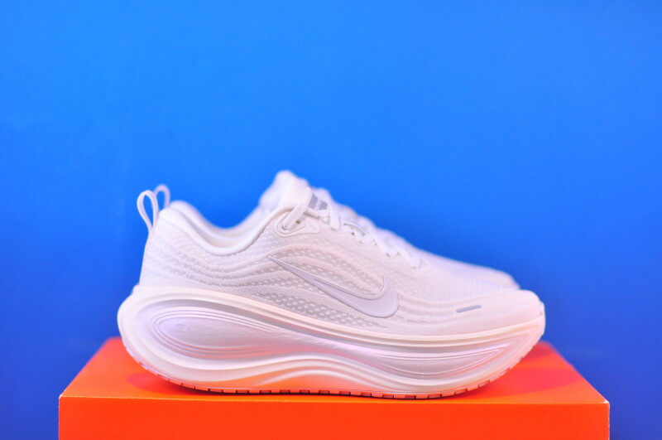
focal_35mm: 75
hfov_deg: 27.0
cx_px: 331
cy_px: 220
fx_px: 1377
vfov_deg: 18.1
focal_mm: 50
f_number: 2
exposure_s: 1/320
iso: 250
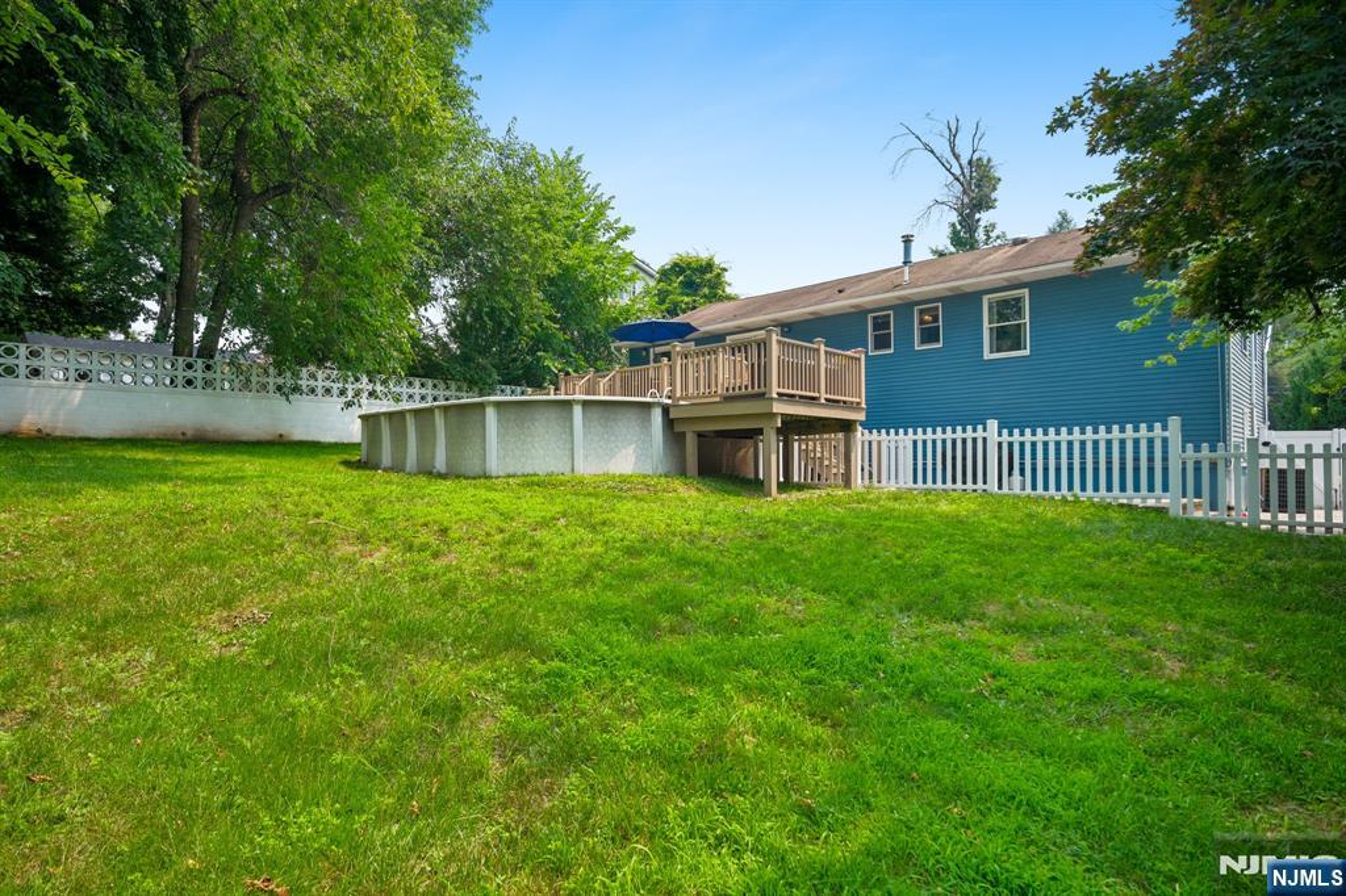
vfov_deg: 64.5
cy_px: 448
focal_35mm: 19
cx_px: 673
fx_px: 710
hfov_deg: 86.9
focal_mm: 12.5
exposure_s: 1/800
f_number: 4
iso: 200
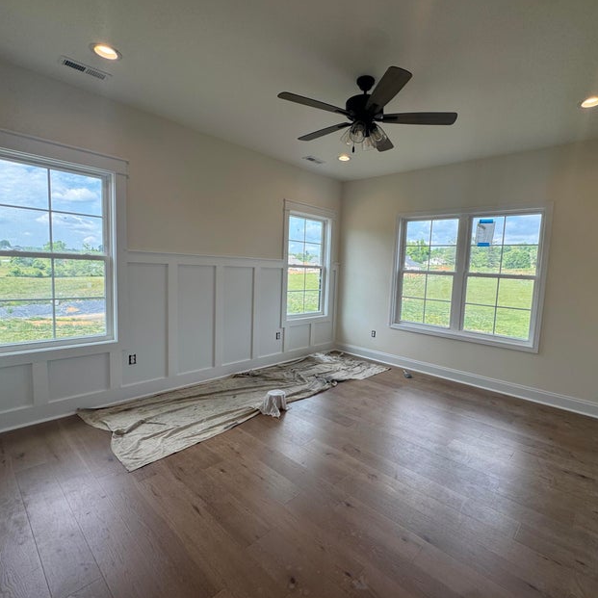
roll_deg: -2.8
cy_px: 299
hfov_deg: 83.6
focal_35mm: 17
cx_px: 333
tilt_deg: -6.0
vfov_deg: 84.0
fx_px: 332
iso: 40
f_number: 2.2
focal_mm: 2.22
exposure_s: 1/306
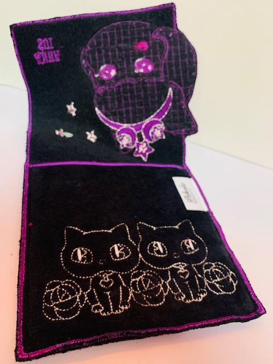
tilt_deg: -38.4
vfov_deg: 67.3
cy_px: 182
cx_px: 136
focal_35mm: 26
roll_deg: -15.8
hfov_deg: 53.1
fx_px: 273
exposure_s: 1/50
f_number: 1.8
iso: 200
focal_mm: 4.25
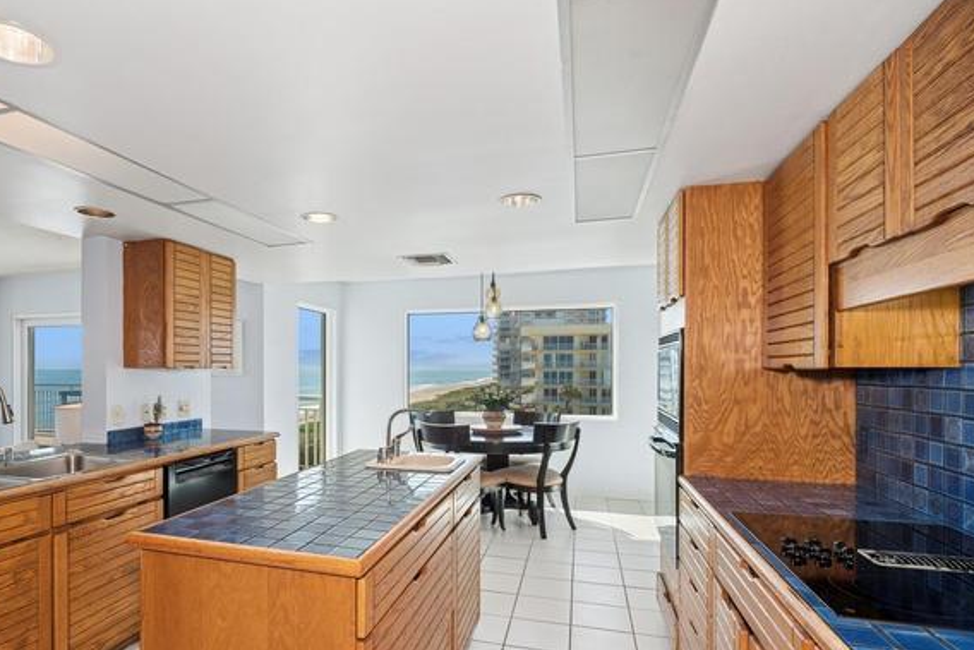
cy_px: 377
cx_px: 404
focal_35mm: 19
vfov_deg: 64.2
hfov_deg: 86.1
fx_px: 514
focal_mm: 15
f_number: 8
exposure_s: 1/25
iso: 200
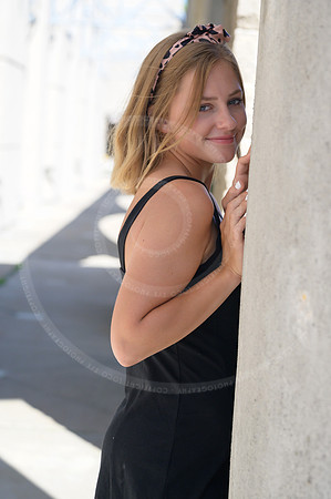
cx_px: 166
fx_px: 1175
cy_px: 250
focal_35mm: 85
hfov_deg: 16.0
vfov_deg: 23.9
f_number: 4.5
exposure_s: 1/1600
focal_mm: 85
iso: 800
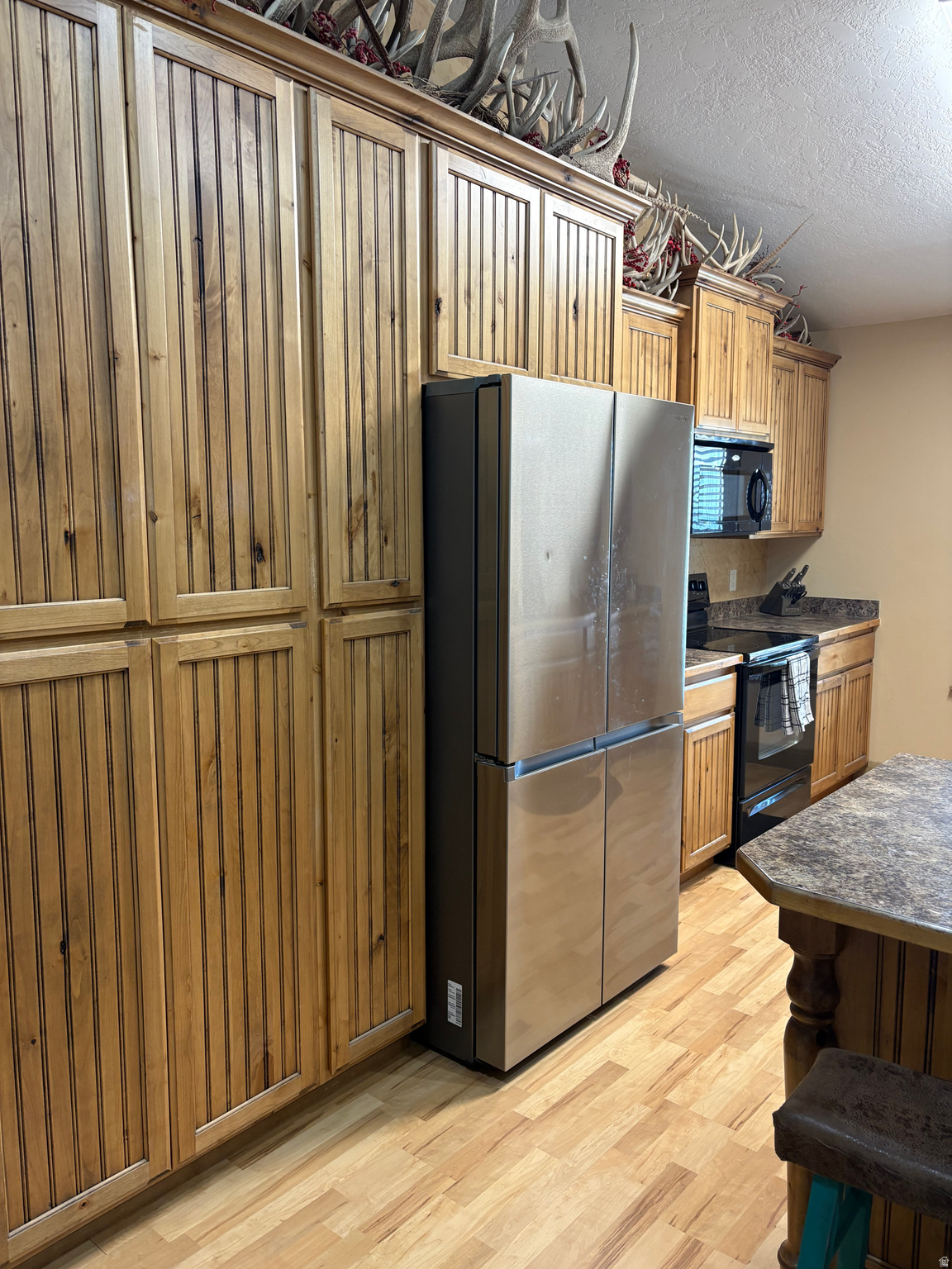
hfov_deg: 53.1
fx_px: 953
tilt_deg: -7.3
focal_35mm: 26
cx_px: 476
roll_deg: -0.4
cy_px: 634
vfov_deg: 67.3
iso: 125
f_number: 1.6
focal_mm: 5.96
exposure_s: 1/41
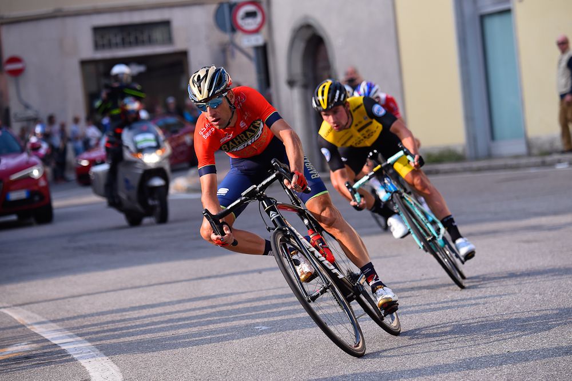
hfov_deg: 10.6
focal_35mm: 195
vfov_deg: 7.0
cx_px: 286
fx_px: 3097
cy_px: 190
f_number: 5.6
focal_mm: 195
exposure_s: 1/1600
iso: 800
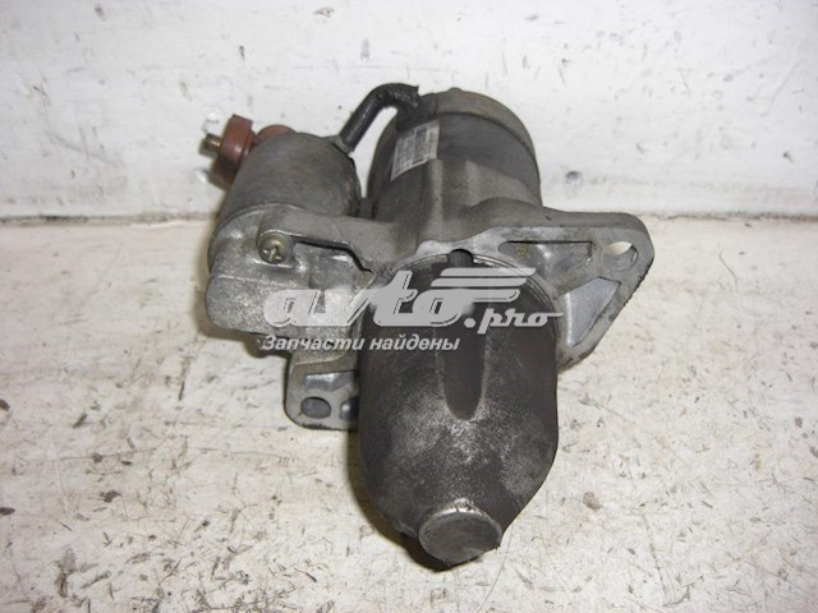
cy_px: 306
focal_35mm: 38
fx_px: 898
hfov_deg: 49.0
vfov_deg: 37.7
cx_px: 409
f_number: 2.8
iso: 80
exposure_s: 1/60
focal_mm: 7.9
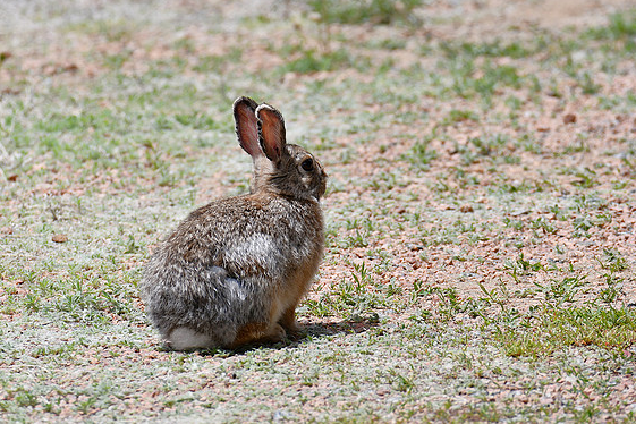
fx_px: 4787
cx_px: 317
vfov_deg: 5.1
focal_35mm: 271
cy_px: 206
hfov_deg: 7.6
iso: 160
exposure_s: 1/500
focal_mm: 175
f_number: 8
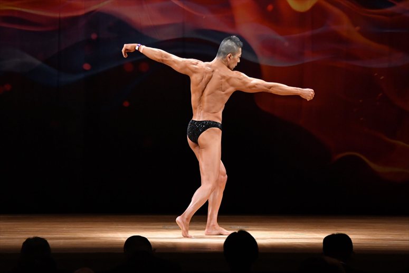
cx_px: 204
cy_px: 136
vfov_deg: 6.3
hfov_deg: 9.5
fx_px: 2464
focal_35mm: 217
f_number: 5.6
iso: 4000
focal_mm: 145
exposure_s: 1/400
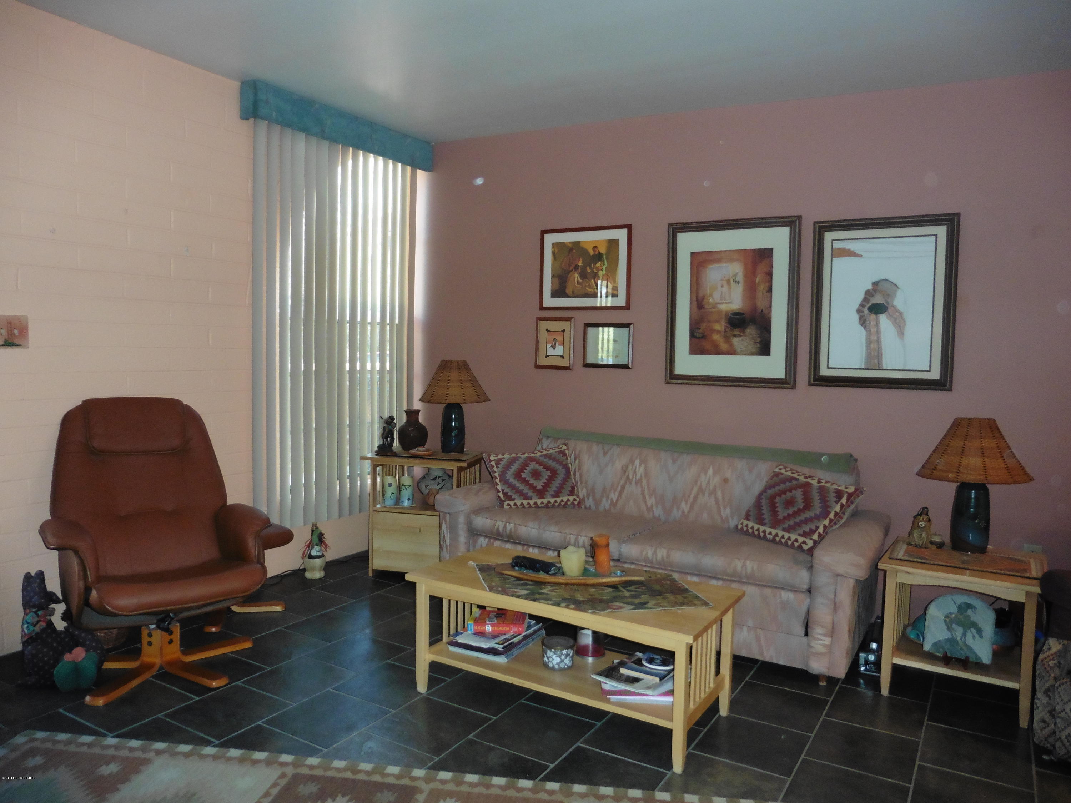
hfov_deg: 71.6
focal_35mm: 24
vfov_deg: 56.8
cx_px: 536
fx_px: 743
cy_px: 402
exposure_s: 1/60
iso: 320
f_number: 3.3
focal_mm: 4.3
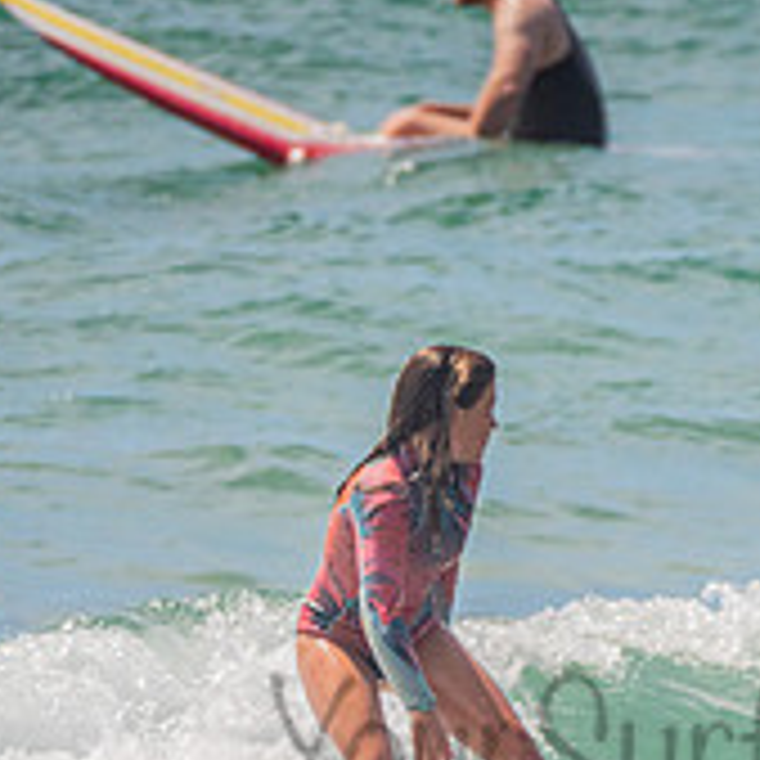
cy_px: 898
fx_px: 44562
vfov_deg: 1.0
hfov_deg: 1.0
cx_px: 437
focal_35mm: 1794
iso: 320
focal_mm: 500
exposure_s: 1/1250
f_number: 5.6
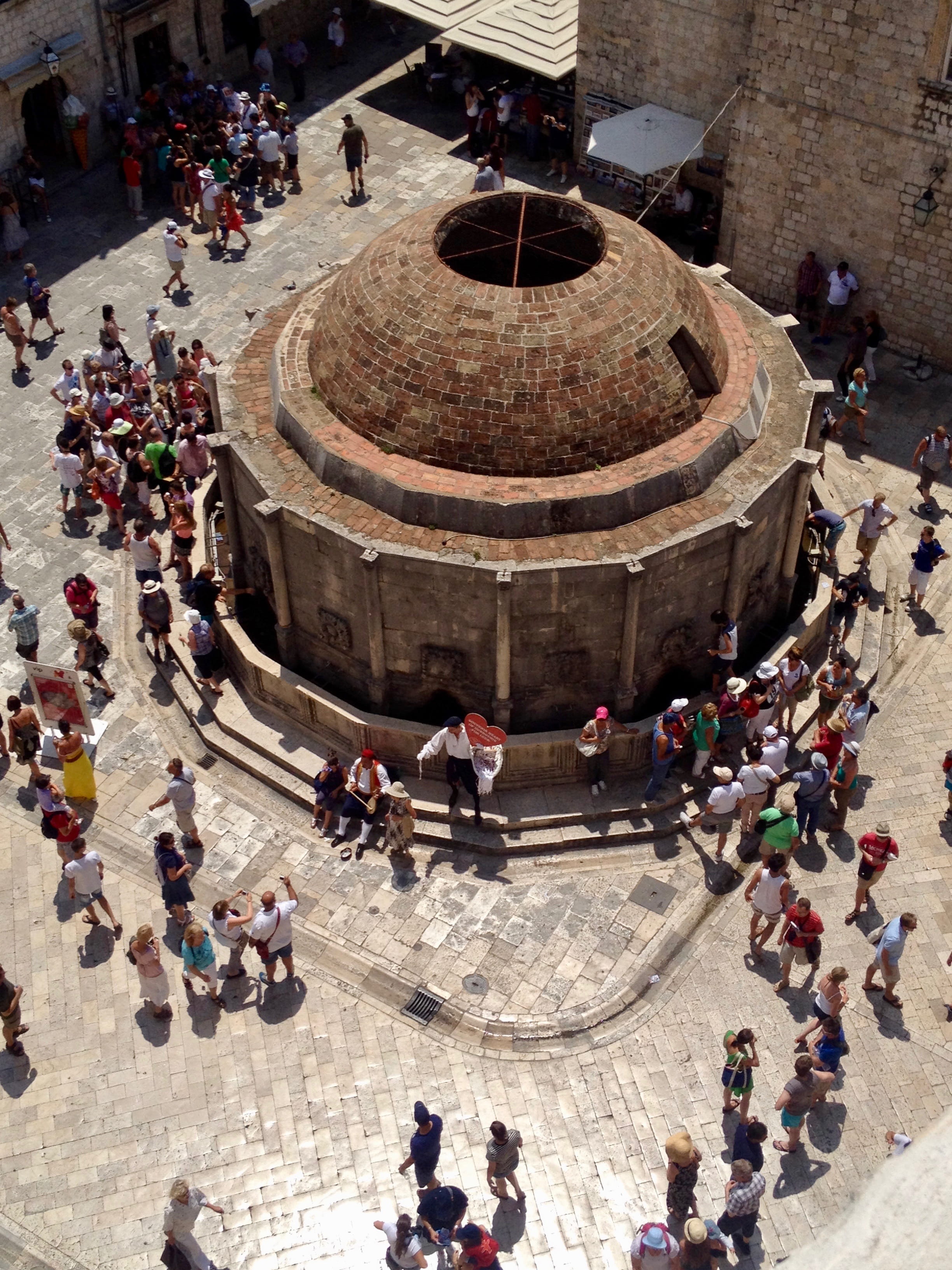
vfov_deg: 52.6
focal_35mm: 35
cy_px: 635
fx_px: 1283
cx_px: 476
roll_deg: +0.7
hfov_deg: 40.7
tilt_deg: -41.9
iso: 50
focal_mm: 4.28
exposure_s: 1/3460
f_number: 2.4
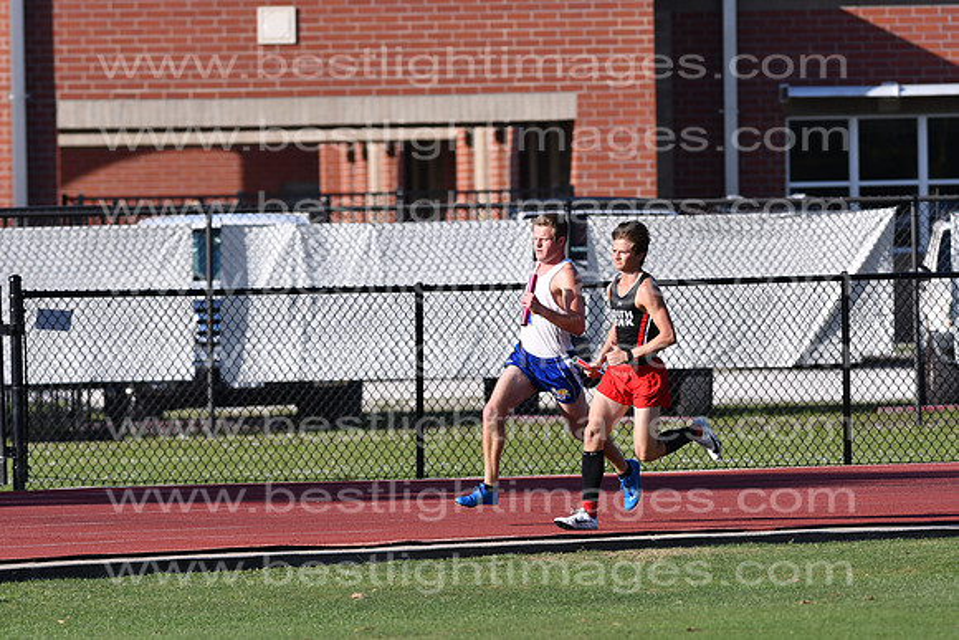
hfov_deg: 4.6
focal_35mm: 450
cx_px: 480
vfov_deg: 3.1
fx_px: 11990
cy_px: 320
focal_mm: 300
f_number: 5.6
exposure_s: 1/2500
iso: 320
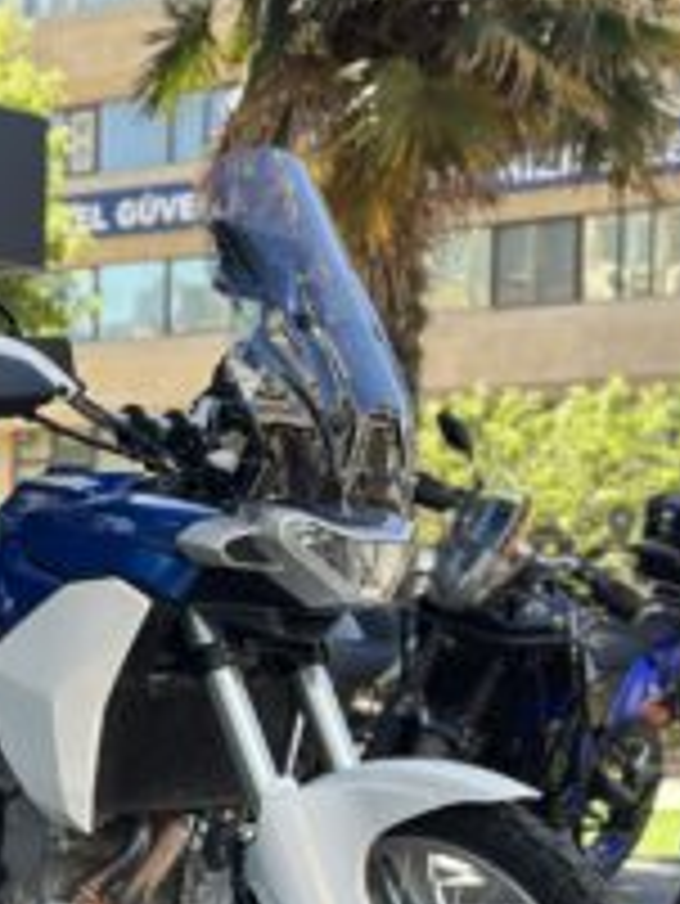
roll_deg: -1.1
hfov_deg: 16.4
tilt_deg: -1.0
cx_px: 86
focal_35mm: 89
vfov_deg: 21.8
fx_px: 2329
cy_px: 677
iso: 80
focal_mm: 6.86
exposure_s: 1/564
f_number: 1.78
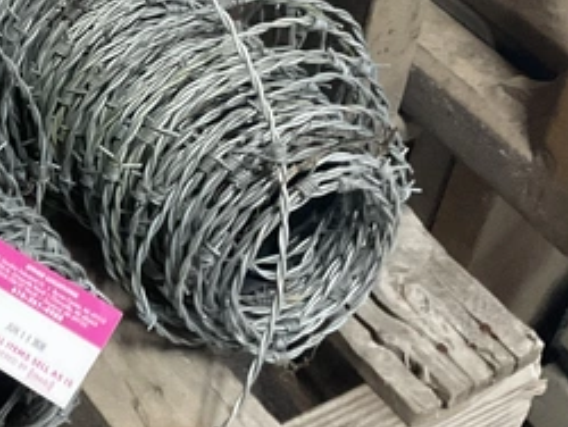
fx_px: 1429
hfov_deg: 21.2
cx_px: -73
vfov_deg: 16.8
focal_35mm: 87
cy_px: 53
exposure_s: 1/52
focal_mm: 3
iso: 320
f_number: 1.8
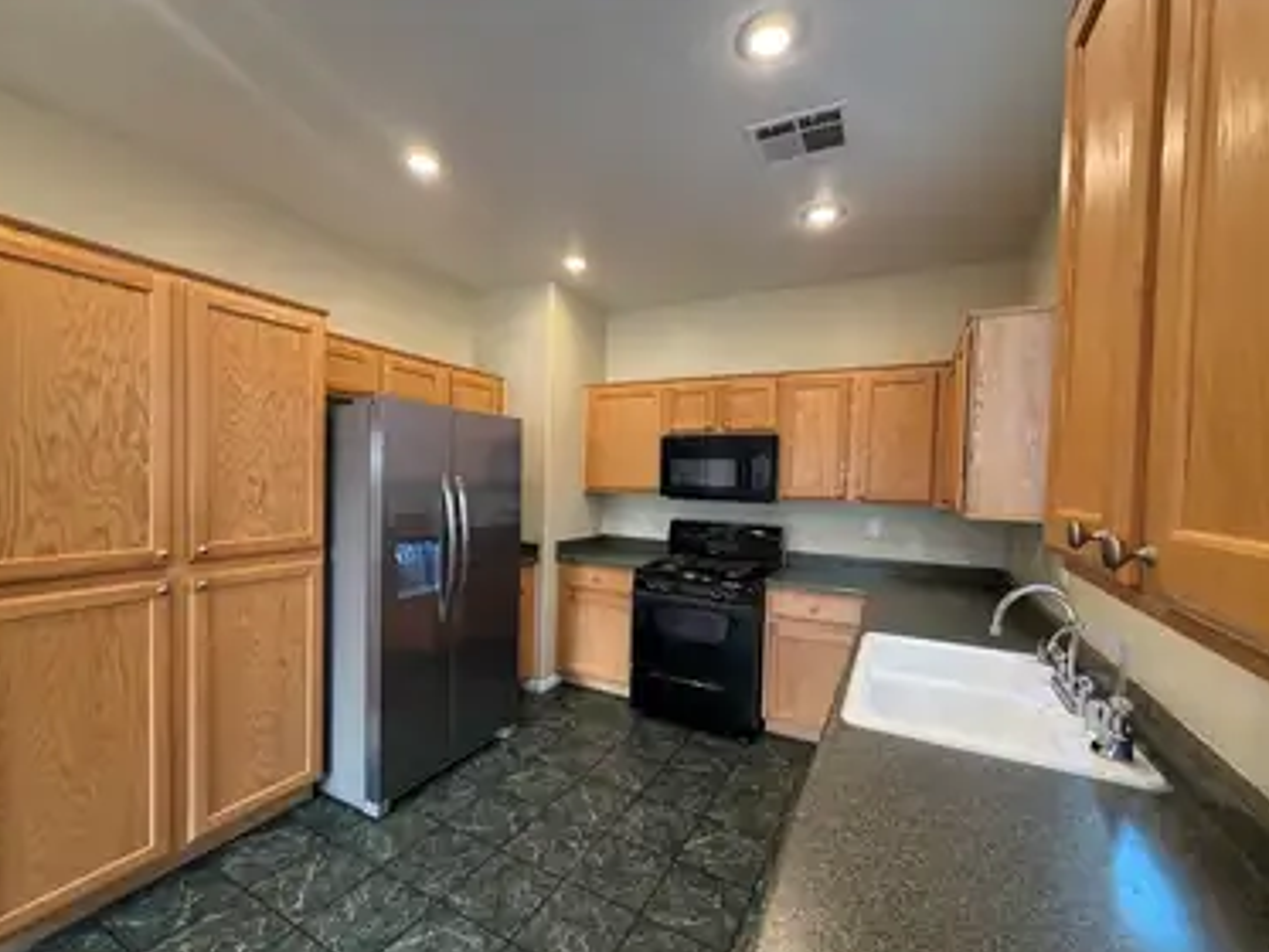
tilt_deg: -1.6
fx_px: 550
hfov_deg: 98.1
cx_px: 616
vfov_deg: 81.7
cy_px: 493
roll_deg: -1.8
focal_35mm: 15
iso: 250
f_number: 2.2
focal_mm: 2.22
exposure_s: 1/60
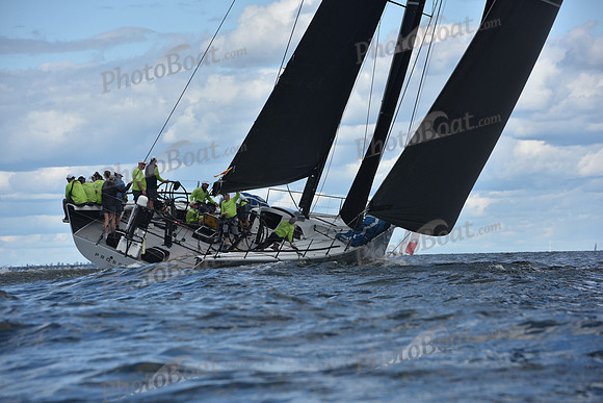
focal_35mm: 200
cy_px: 202
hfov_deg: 10.3
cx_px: 302
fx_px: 3351
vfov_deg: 6.9
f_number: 9
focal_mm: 200
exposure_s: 1/1000
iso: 250
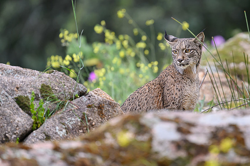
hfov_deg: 2.6
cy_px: 63
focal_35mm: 782
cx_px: 161
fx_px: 5430
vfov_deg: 1.8
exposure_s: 1/320
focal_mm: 560
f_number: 4
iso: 1600
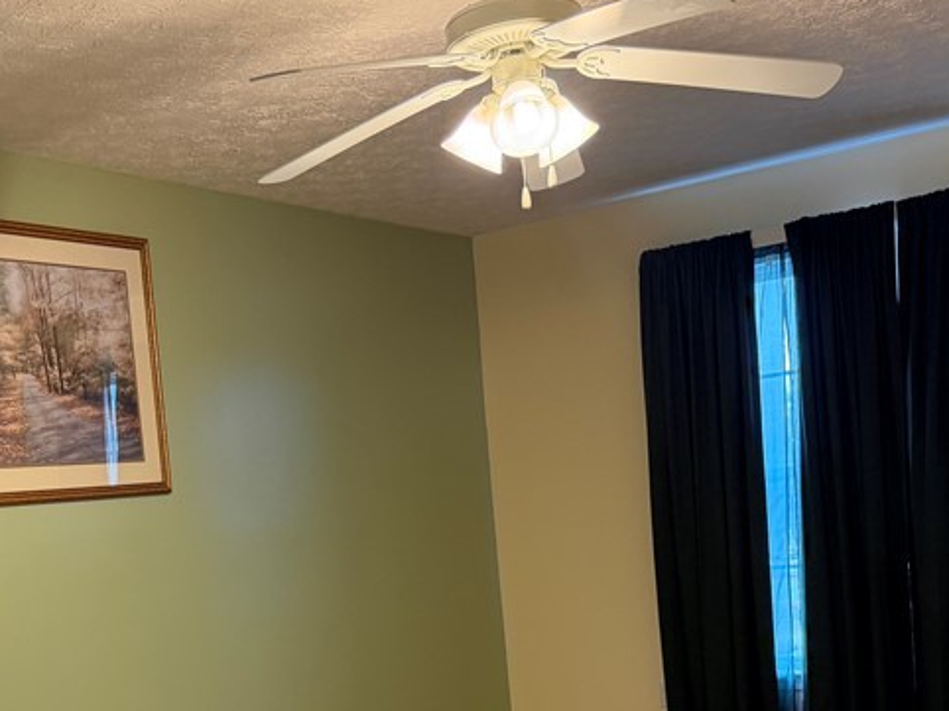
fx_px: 1397
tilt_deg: -5.3
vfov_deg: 27.5
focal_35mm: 51
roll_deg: +5.4
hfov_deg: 36.8
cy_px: 648
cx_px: 266
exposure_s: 1/60
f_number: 1.78
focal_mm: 6.76
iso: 320
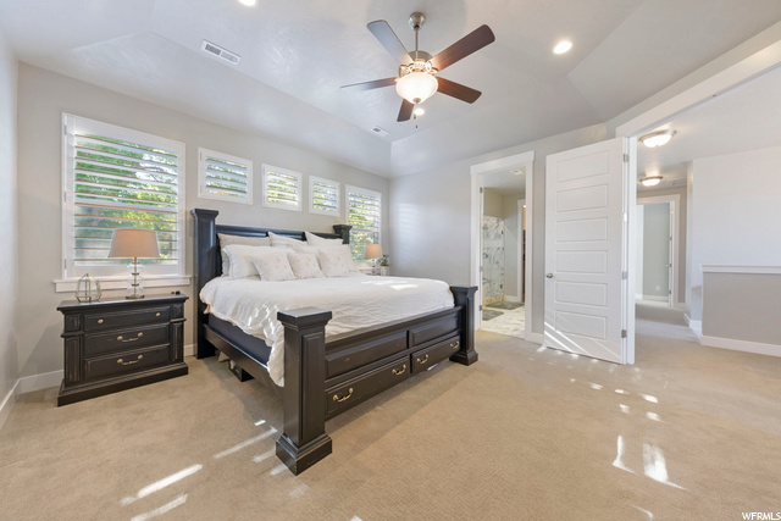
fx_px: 260
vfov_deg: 90.0
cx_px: 390
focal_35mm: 12
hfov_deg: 112.6
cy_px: 260
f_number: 8
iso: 100
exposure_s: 1.6
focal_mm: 12
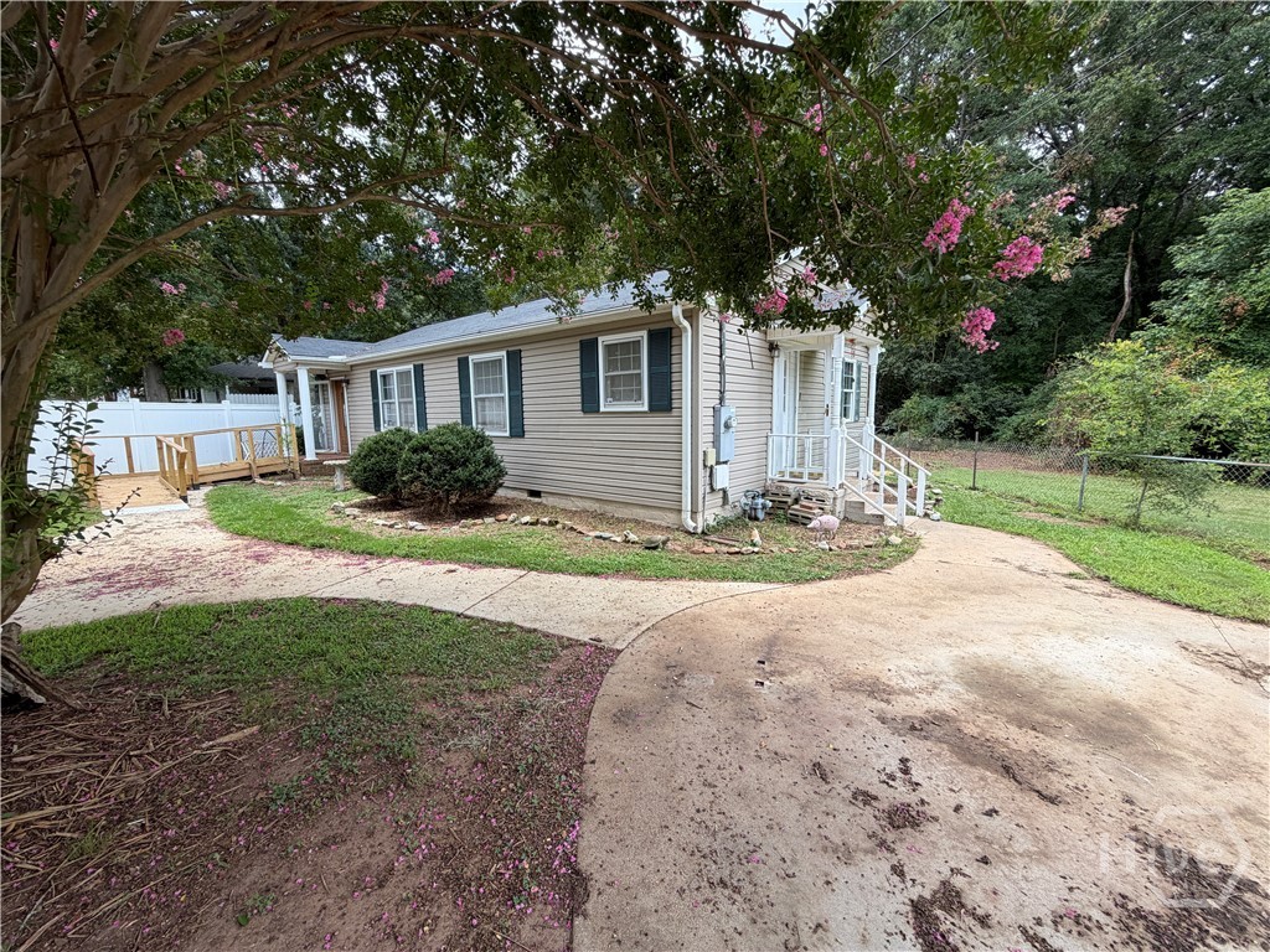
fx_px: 514
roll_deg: -0.2
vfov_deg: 85.7
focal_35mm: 14
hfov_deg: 102.1
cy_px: 476
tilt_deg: -8.7
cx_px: 635
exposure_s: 1/347
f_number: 2.2
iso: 50
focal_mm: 2.22
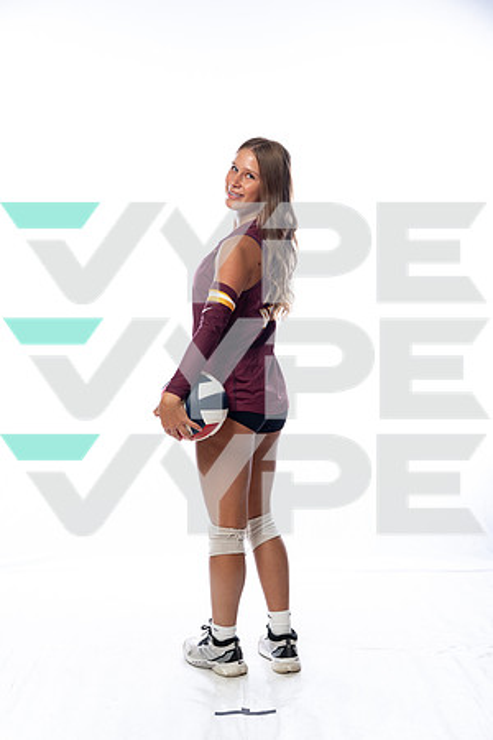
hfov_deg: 27.0
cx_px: 246
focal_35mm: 50
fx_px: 1027
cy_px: 370
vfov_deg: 39.6
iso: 640
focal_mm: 50
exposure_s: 1/250
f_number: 5.6
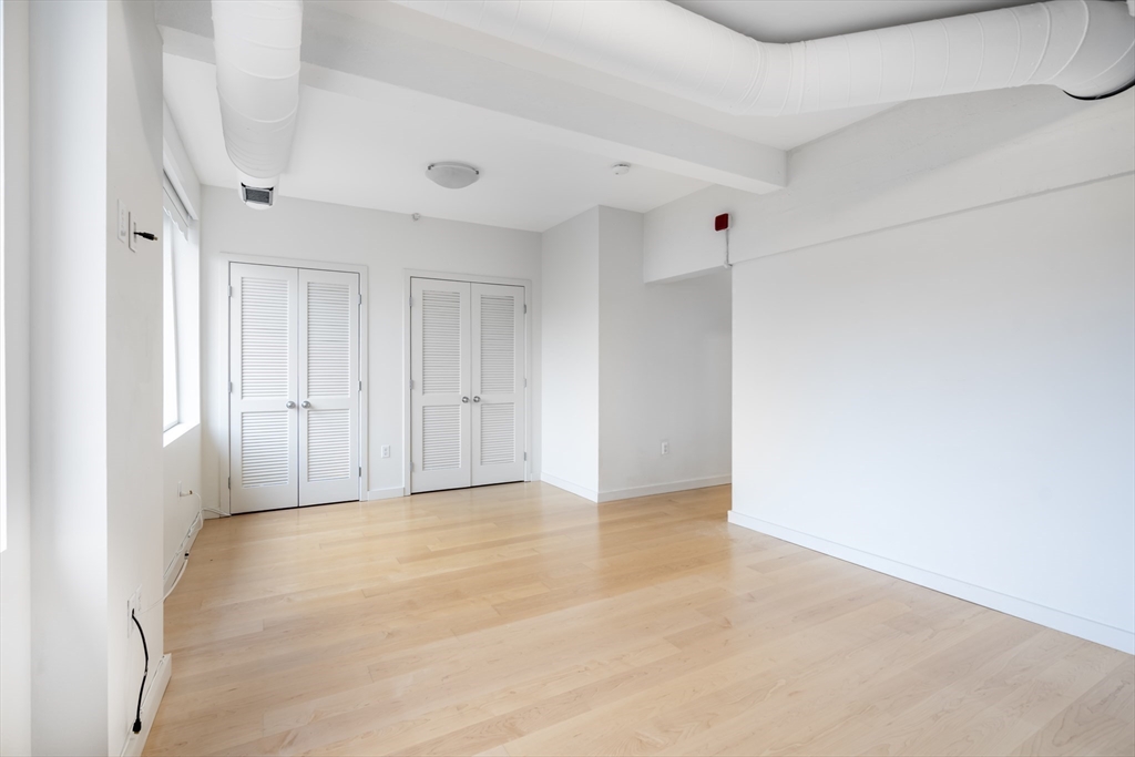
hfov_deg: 96.7
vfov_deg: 73.8
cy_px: 378
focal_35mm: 16
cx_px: 568
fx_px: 504
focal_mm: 16
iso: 250
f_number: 6.3
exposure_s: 1/30
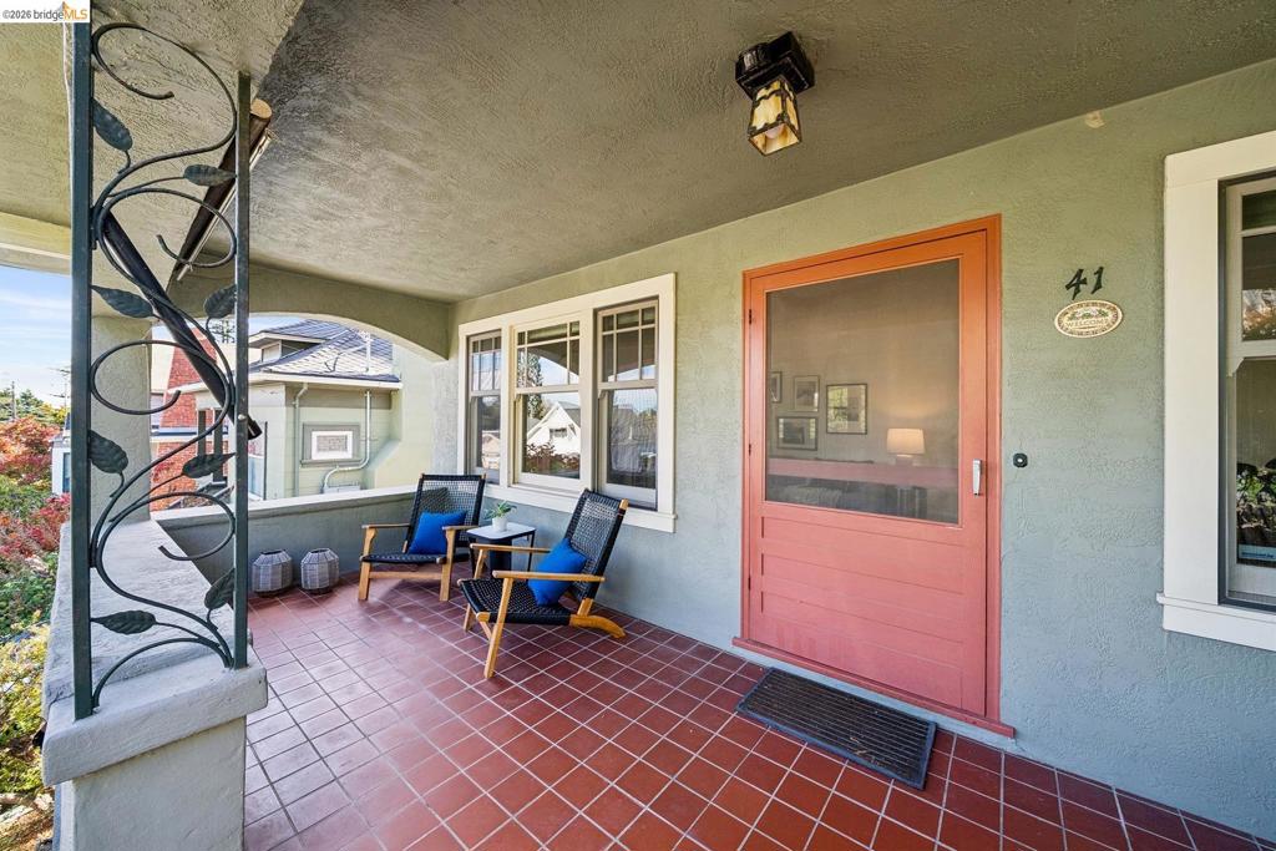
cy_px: 426
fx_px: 461
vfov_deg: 85.4
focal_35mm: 13
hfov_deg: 108.3
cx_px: 638
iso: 640
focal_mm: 13
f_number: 9
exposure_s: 1/60
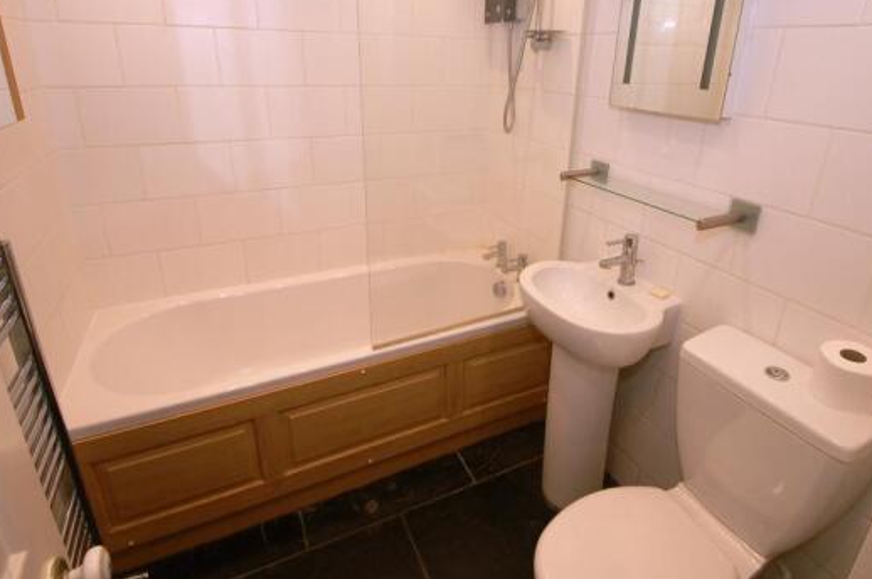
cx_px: 449
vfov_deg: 63.6
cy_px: 220
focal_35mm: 19
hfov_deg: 87.0
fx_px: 460
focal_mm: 10
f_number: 5
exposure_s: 1/100
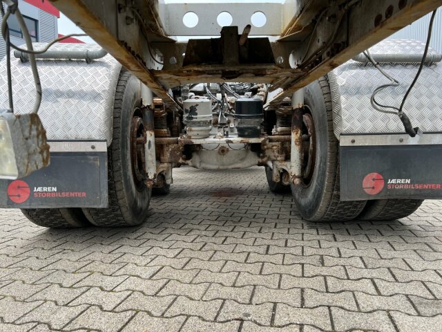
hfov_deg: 67.3
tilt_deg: -4.5
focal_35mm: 26
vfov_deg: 53.1
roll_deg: +0.1
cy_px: 166
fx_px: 332
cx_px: 221
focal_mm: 5.7
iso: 50
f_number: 1.5
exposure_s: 1/182
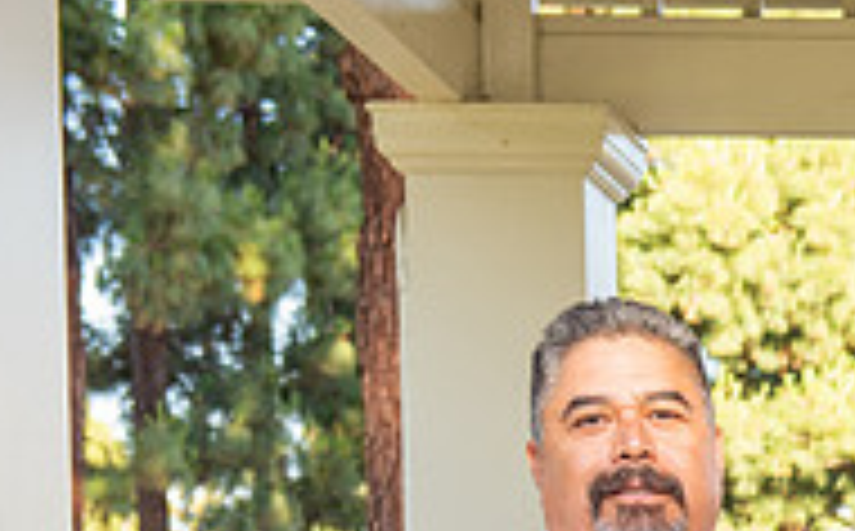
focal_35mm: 156
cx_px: 1274
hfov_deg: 12.8
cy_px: 862
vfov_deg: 8.2
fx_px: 3629
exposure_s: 1/200
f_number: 5.6
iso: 400
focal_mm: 50
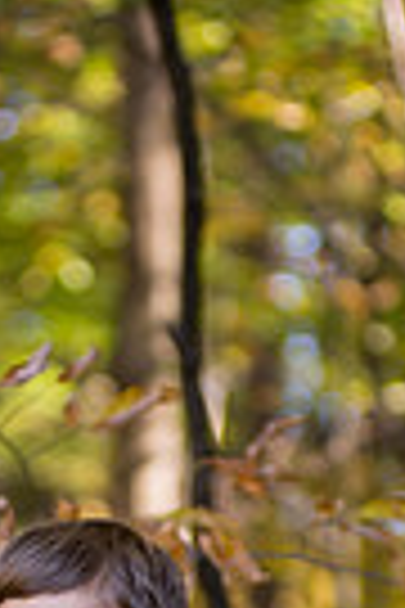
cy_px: 901
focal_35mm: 266
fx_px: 4488
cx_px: 158
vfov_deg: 7.6
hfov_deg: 5.2
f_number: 3.5
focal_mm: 80
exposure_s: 1/250
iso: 400
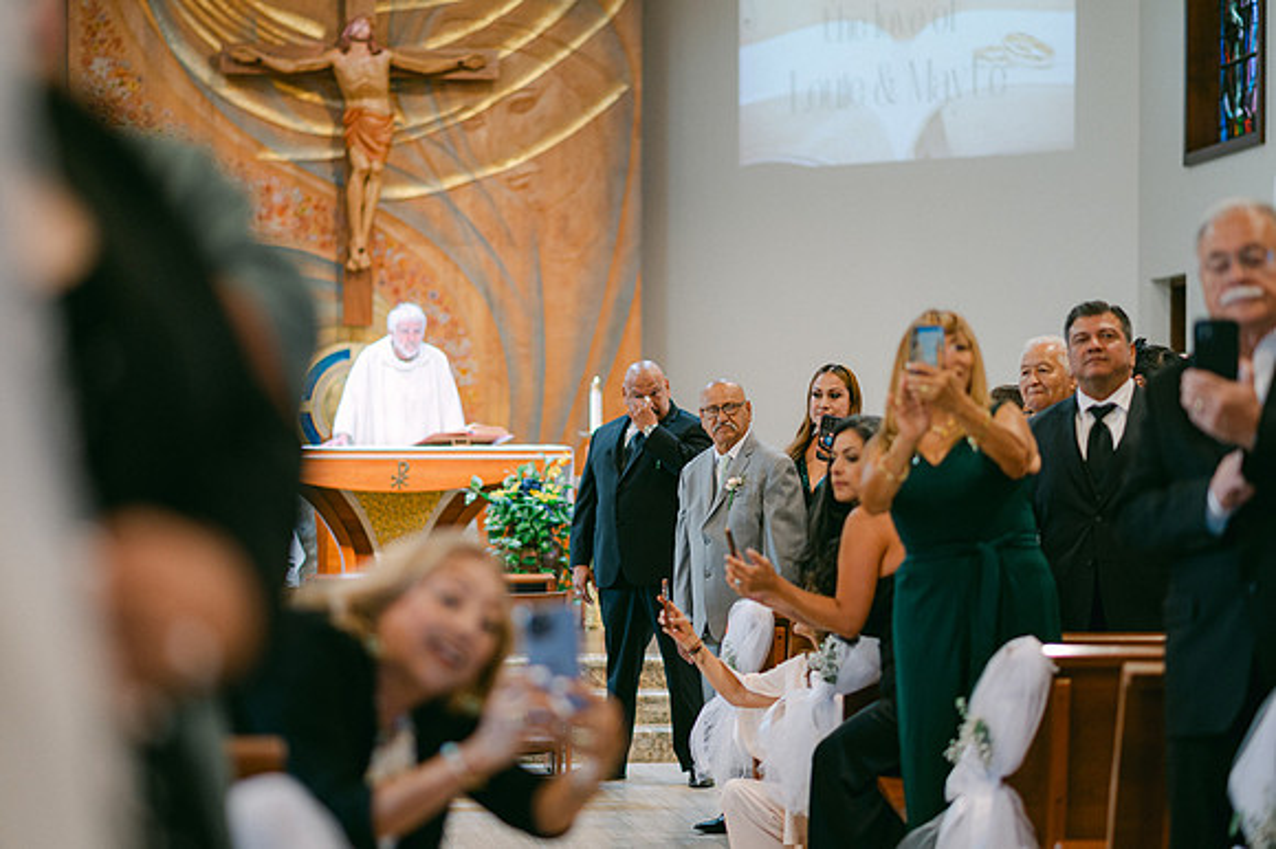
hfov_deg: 23.5
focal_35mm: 87
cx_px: 638
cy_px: 424
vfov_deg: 15.7
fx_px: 3071
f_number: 1.8
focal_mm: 85
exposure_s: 1/160
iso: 400
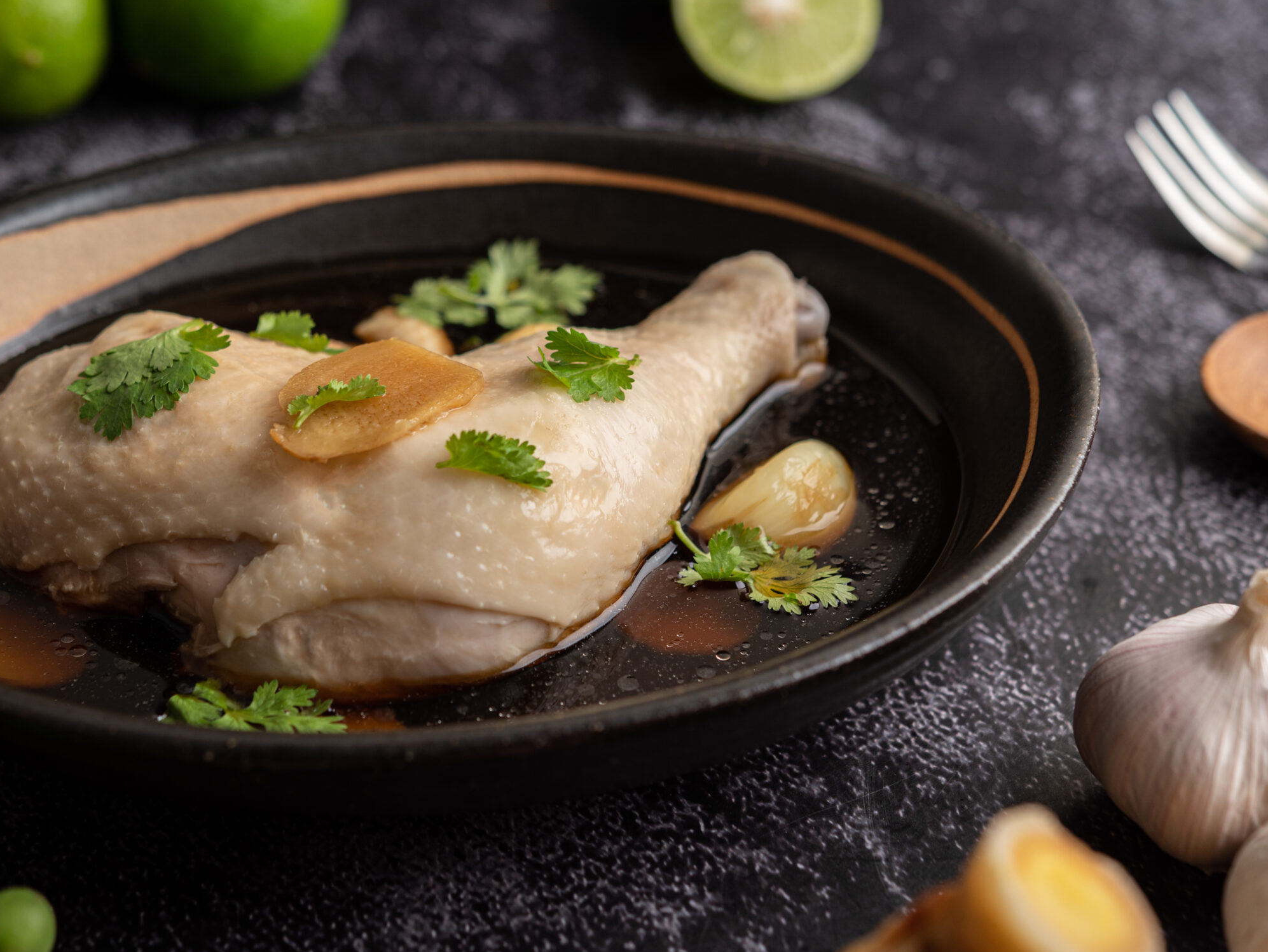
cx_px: 504
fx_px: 2711
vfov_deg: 19.9
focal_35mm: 74
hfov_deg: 26.3
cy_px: 437
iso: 100
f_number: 5
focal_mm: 60
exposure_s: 1/125
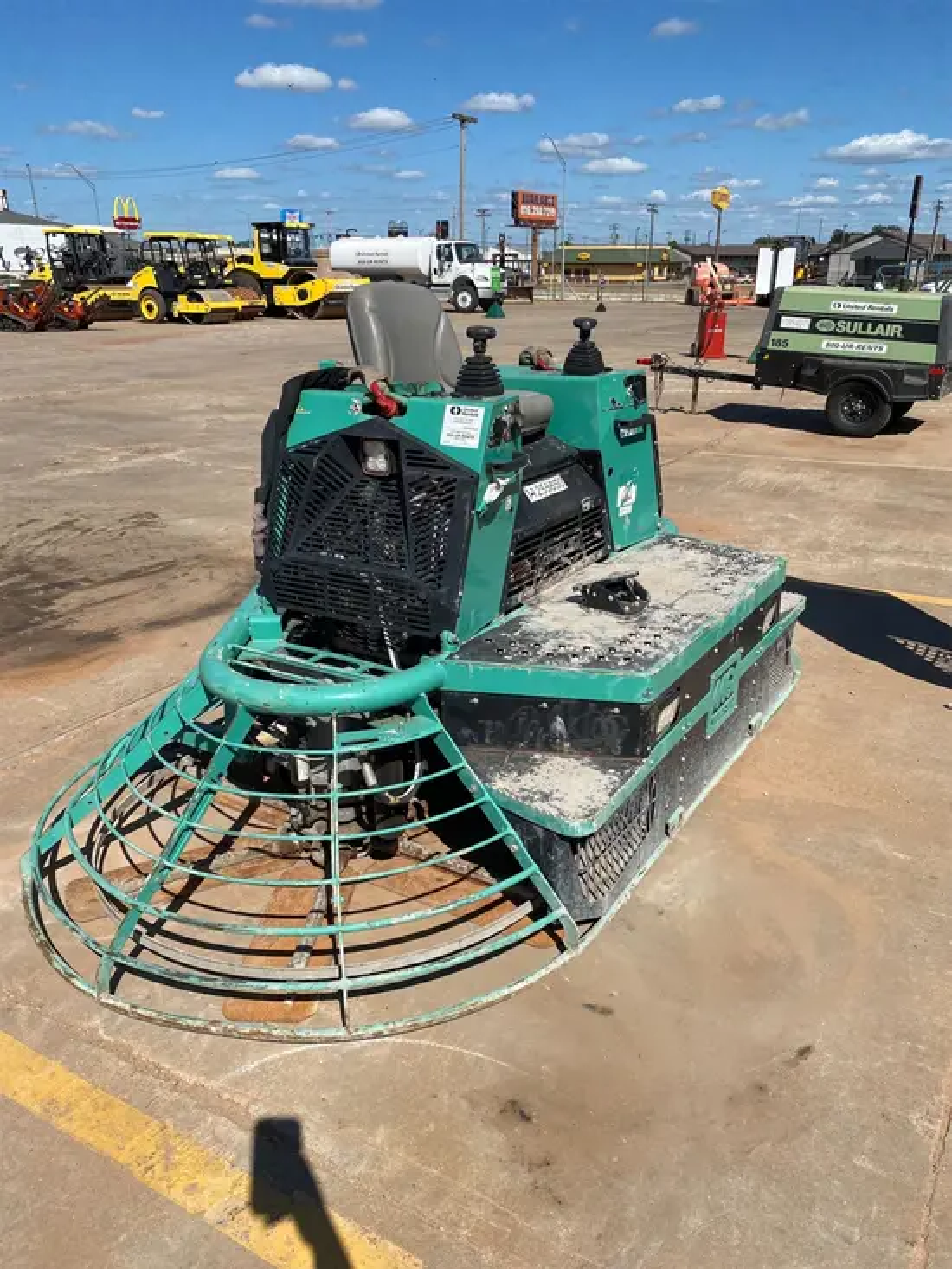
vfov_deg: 67.3
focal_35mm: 26
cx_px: 476
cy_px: 634
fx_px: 953
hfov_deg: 53.1
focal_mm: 4.25
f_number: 1.8
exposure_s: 1/4115
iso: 32
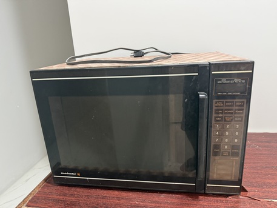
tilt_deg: -16.6
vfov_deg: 56.8
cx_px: 138
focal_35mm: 24
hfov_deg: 71.6
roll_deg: +4.0
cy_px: 104
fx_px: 192
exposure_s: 1/60
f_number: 1.78
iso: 640
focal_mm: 6.76
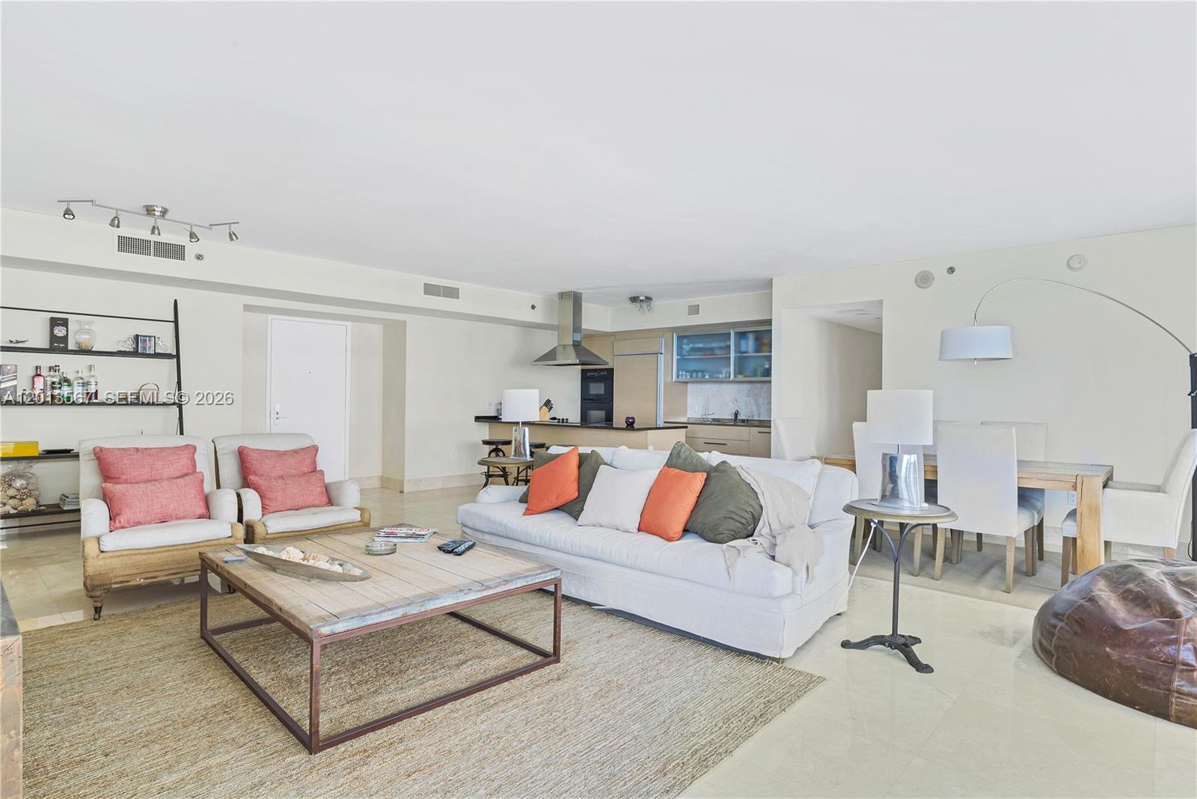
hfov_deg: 90.0
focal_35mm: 18
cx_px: 598
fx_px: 599
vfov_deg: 67.4
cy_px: 400
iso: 200
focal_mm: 18
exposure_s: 5
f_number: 11
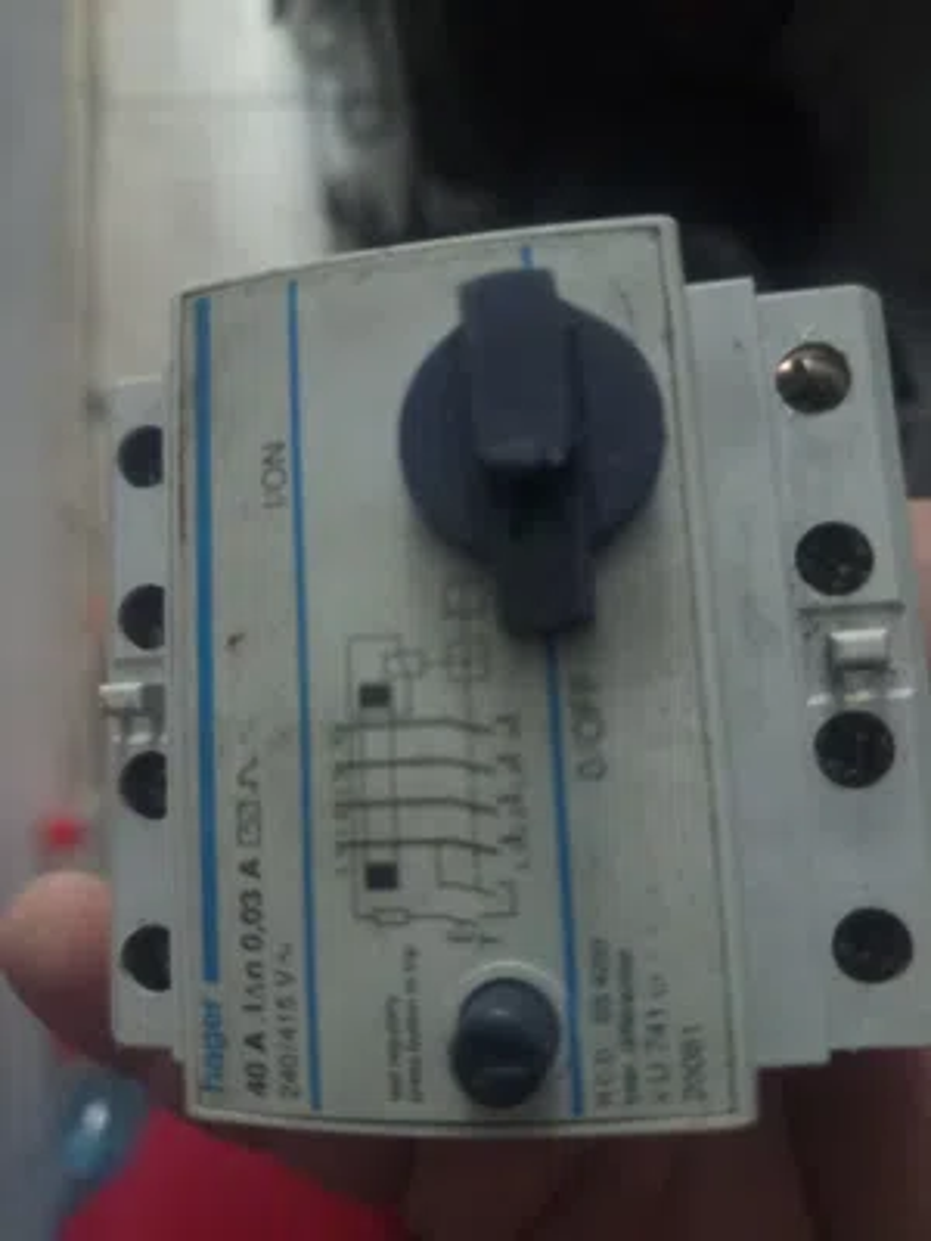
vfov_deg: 71.6
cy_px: 620
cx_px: 466
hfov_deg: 56.8
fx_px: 861
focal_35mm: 24
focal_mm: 5.24
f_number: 1.7
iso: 4334
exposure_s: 1/16.7
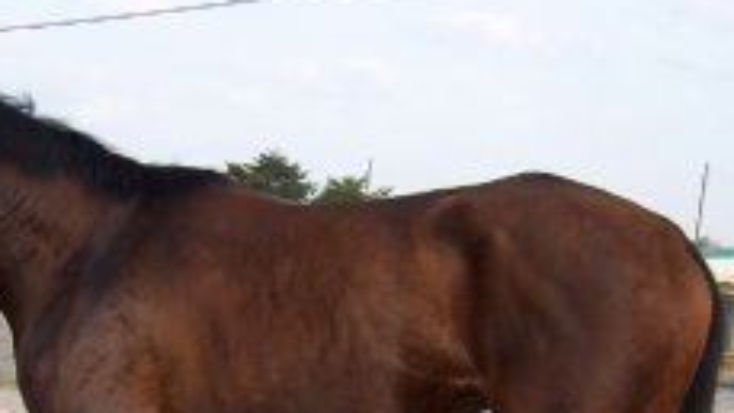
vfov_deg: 18.7
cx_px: 239
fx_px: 1207
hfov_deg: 33.5
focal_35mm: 62
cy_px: 455
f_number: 3.4
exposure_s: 1/350
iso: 80
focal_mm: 5.5
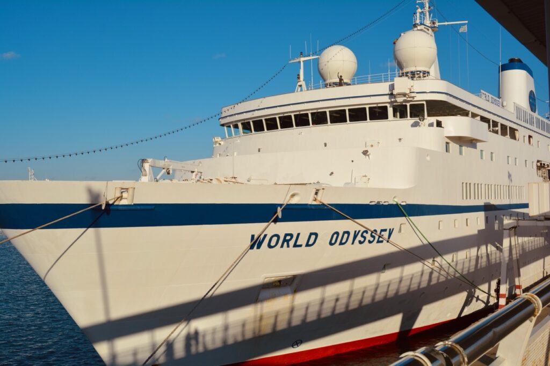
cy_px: 183
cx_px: 275
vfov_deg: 34.2
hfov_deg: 49.6
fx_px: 596
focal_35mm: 39
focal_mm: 26
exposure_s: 1/320
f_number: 9
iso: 100
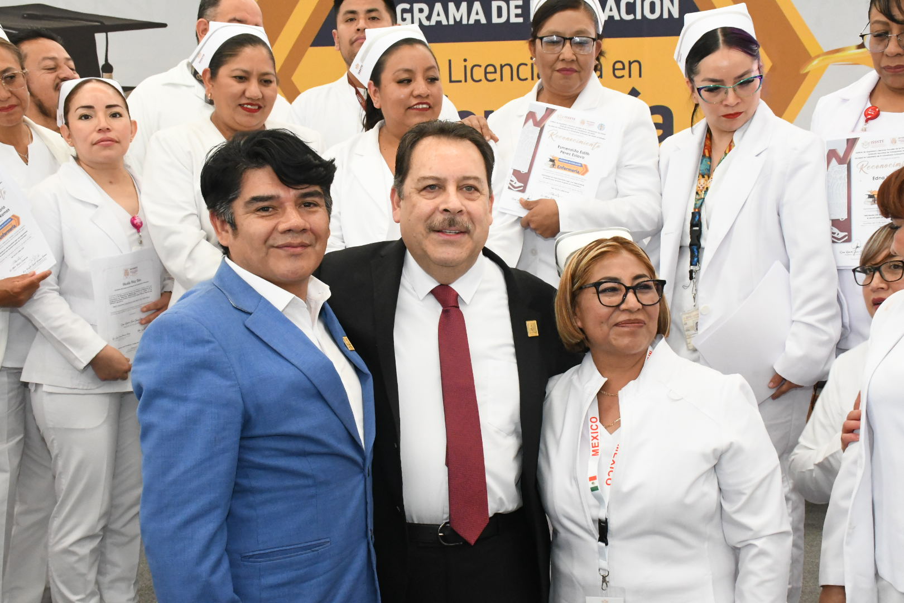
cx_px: 452
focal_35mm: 48
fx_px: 1205
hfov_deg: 41.1
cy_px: 302
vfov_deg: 28.1
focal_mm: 32
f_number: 14
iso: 6400
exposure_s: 1/160
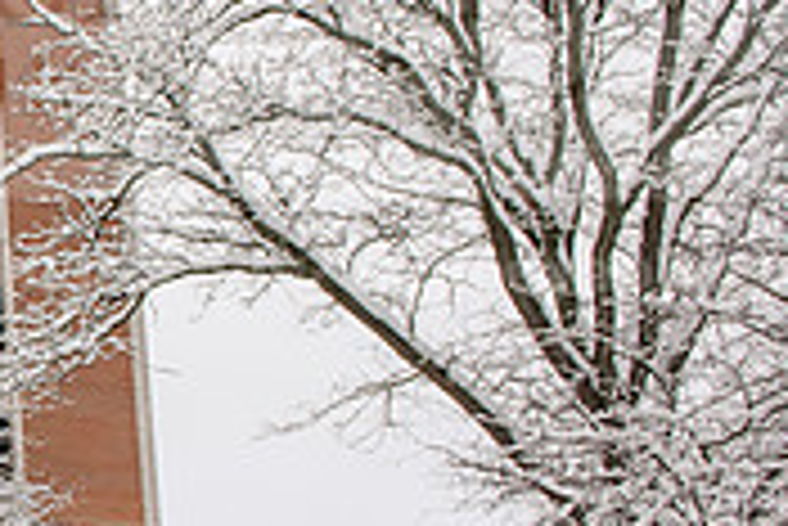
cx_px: -441
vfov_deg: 15.9
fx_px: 1884
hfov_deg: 19.9
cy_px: 366
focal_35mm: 86
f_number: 4.5
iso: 160
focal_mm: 26
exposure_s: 1/500
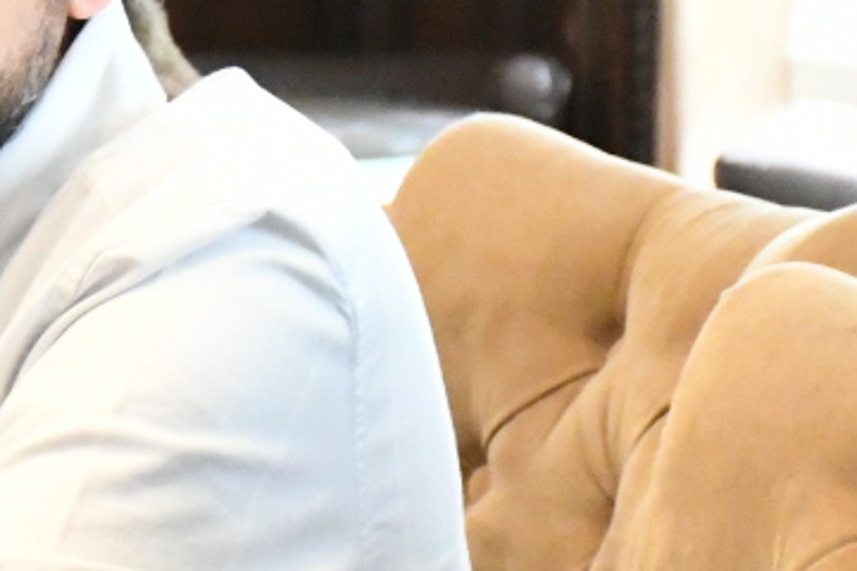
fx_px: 11235
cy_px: 88
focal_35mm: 472
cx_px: 60
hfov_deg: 4.4
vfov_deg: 2.9
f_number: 5
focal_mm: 70
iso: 12800
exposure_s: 1/125
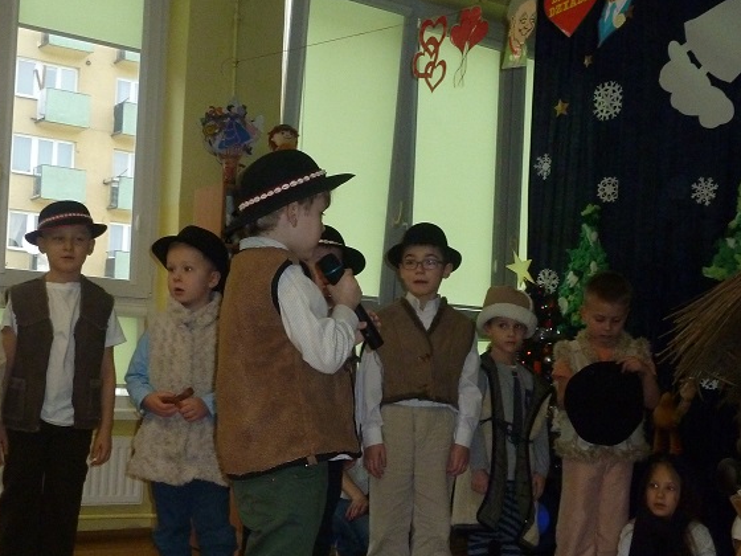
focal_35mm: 50
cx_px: 382
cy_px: 371
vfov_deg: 28.9
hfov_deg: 38.2
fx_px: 1070
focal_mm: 5.7
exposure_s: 1/125
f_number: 3.5
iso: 400
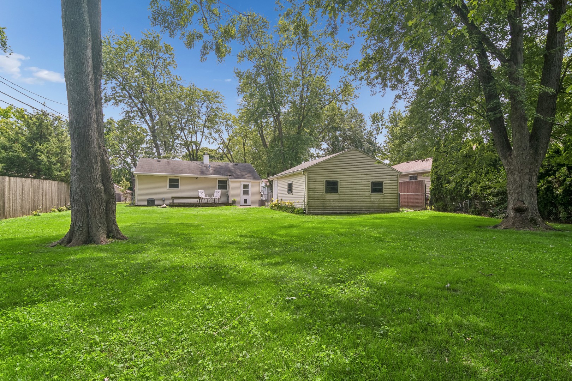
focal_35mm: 18
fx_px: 286
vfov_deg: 67.4
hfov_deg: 90.0
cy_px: 190
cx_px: 286
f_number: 8
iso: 200
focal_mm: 12
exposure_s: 1/125
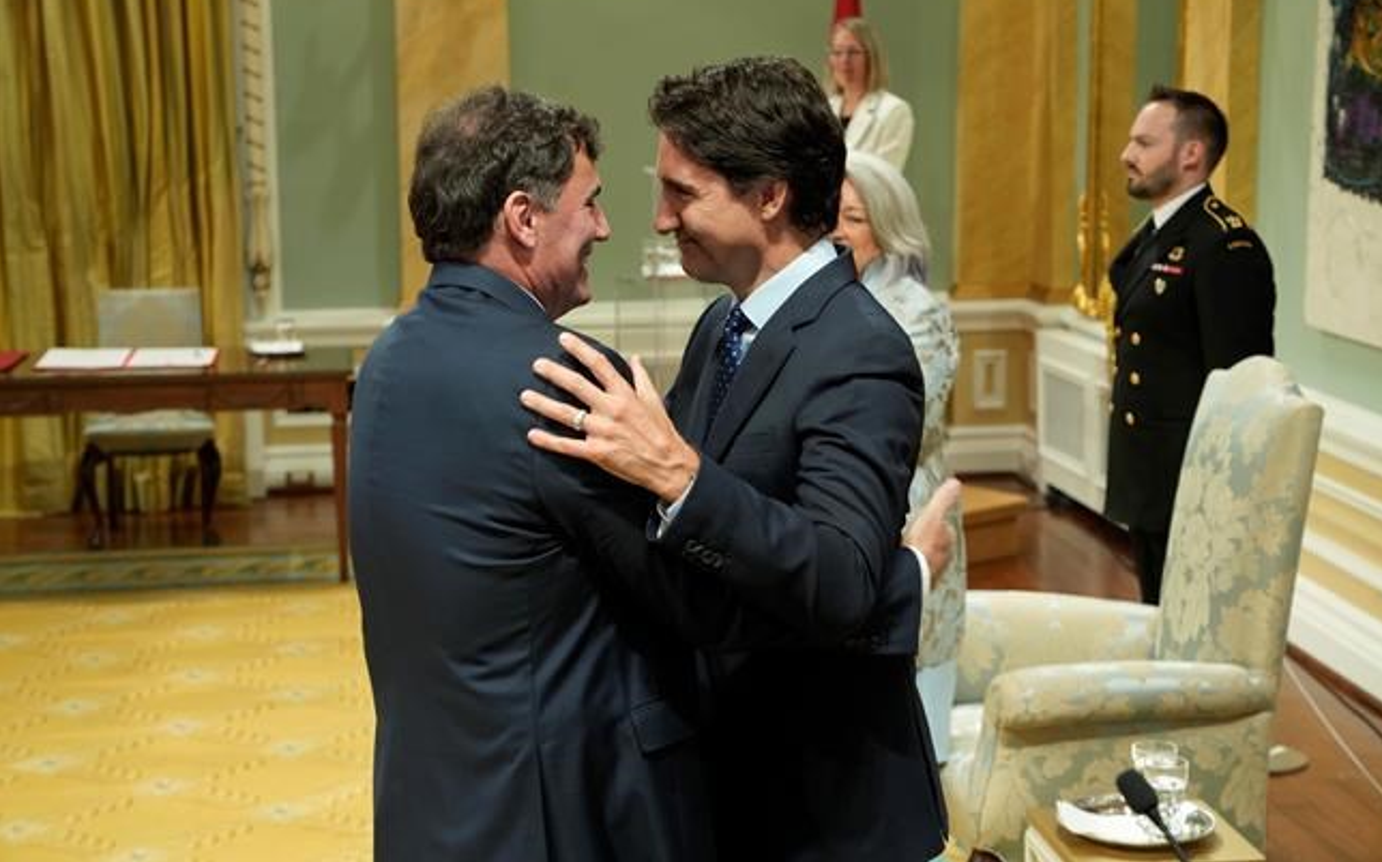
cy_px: 436
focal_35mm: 72
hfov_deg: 28.6
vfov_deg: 18.1
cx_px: 693
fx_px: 2711
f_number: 5.6
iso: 1600
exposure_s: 1/160
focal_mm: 70
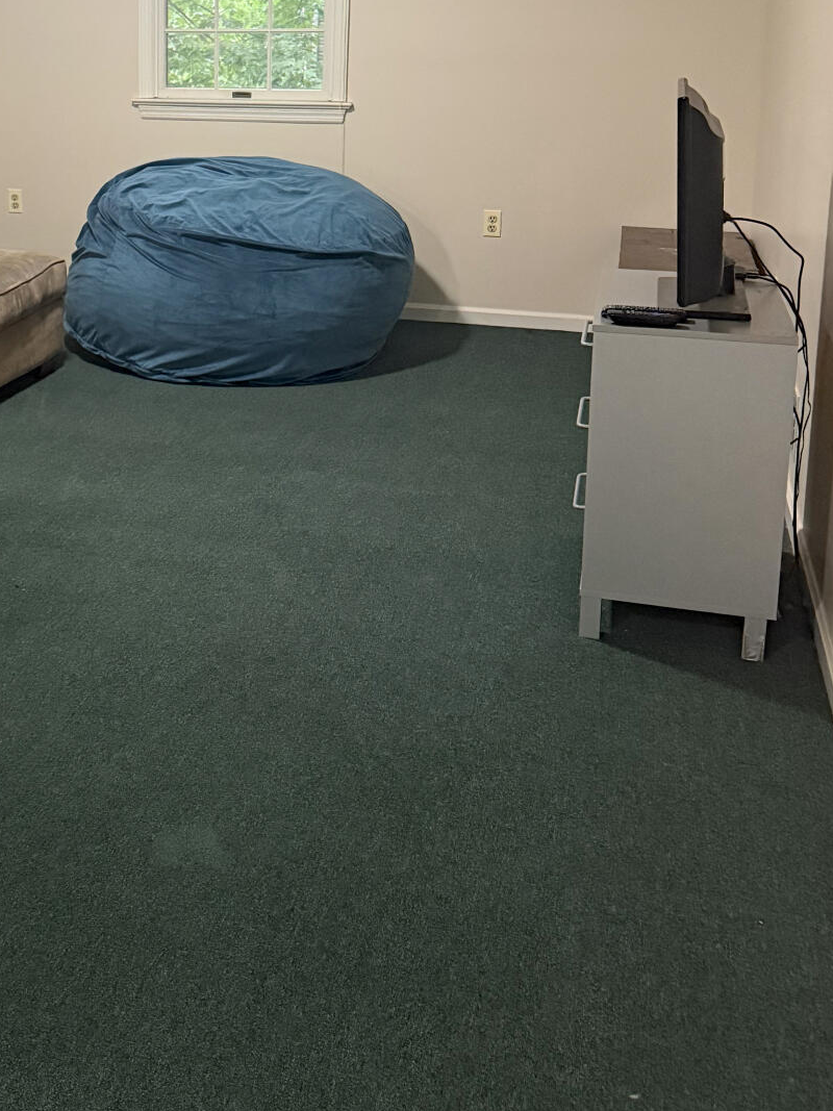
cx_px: 117
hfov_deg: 31.0
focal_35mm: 45
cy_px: 273
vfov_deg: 40.8
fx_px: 1444
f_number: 1.78
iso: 640
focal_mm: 6.76
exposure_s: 1/60
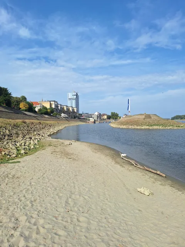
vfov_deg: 73.9
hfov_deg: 58.9
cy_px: 124
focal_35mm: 23
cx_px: 92
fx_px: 164
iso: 40
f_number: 1.8
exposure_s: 1/2710
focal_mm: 5.54
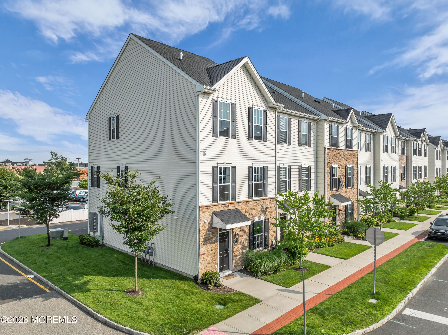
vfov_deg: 56.8
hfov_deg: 71.6
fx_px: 310
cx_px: 224
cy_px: 168
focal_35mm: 24
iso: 100
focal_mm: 12.29
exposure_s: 1/2000
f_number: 2.8
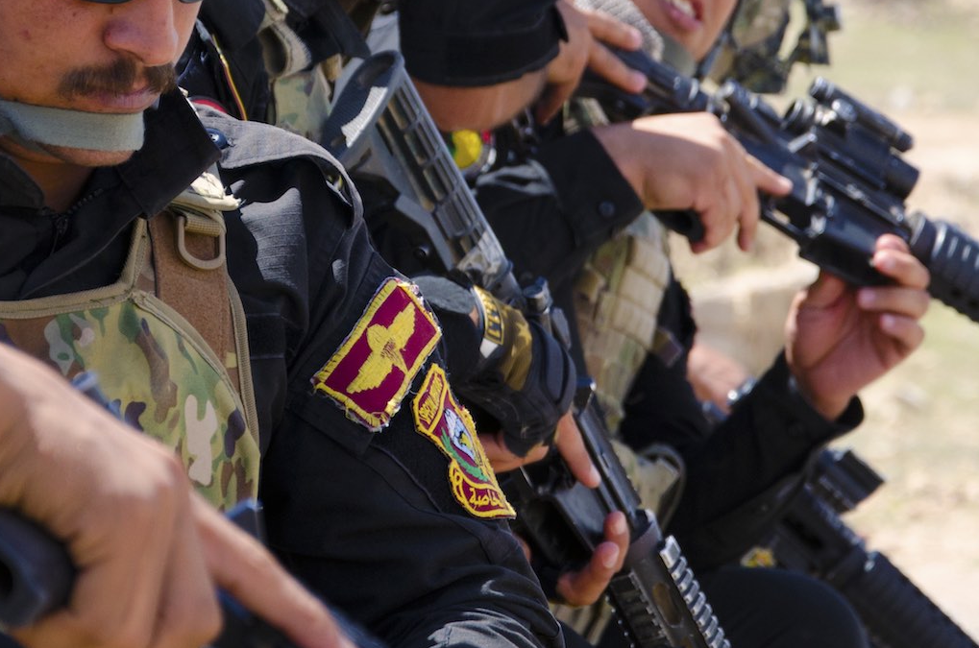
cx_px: 354
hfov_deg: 8.2
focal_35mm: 250
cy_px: 35
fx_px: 6788
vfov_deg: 5.5
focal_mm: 75
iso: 400
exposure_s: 1/800
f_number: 5.3
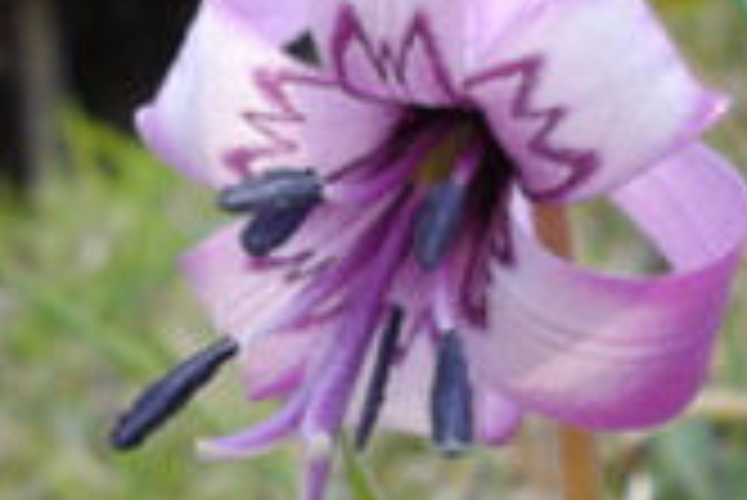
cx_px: 382
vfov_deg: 15.1
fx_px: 1869
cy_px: 405
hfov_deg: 22.6
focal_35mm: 90
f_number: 3.5
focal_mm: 5.8
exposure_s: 1/125
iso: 100
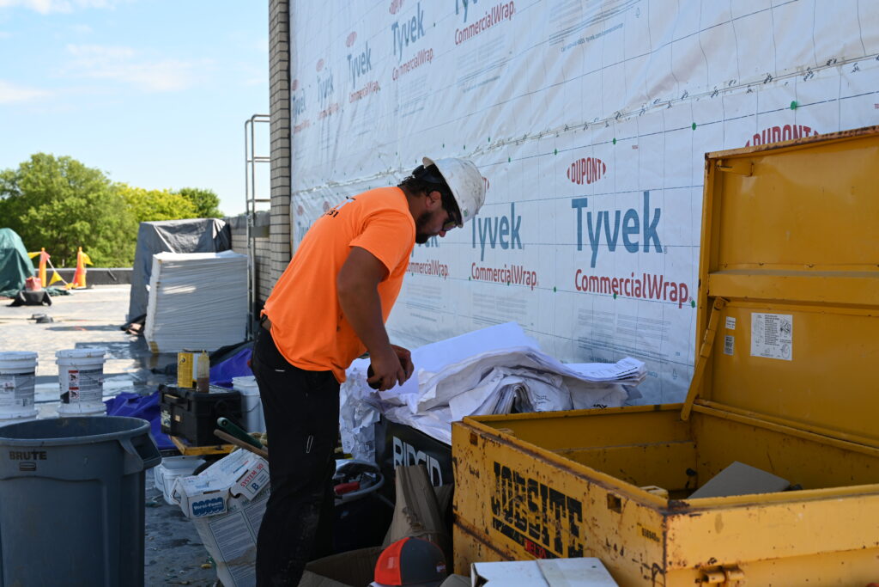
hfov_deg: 44.5
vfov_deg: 30.5
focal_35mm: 44
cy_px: 294
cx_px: 440
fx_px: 1074
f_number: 5.6
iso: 110
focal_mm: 44
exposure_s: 1/250
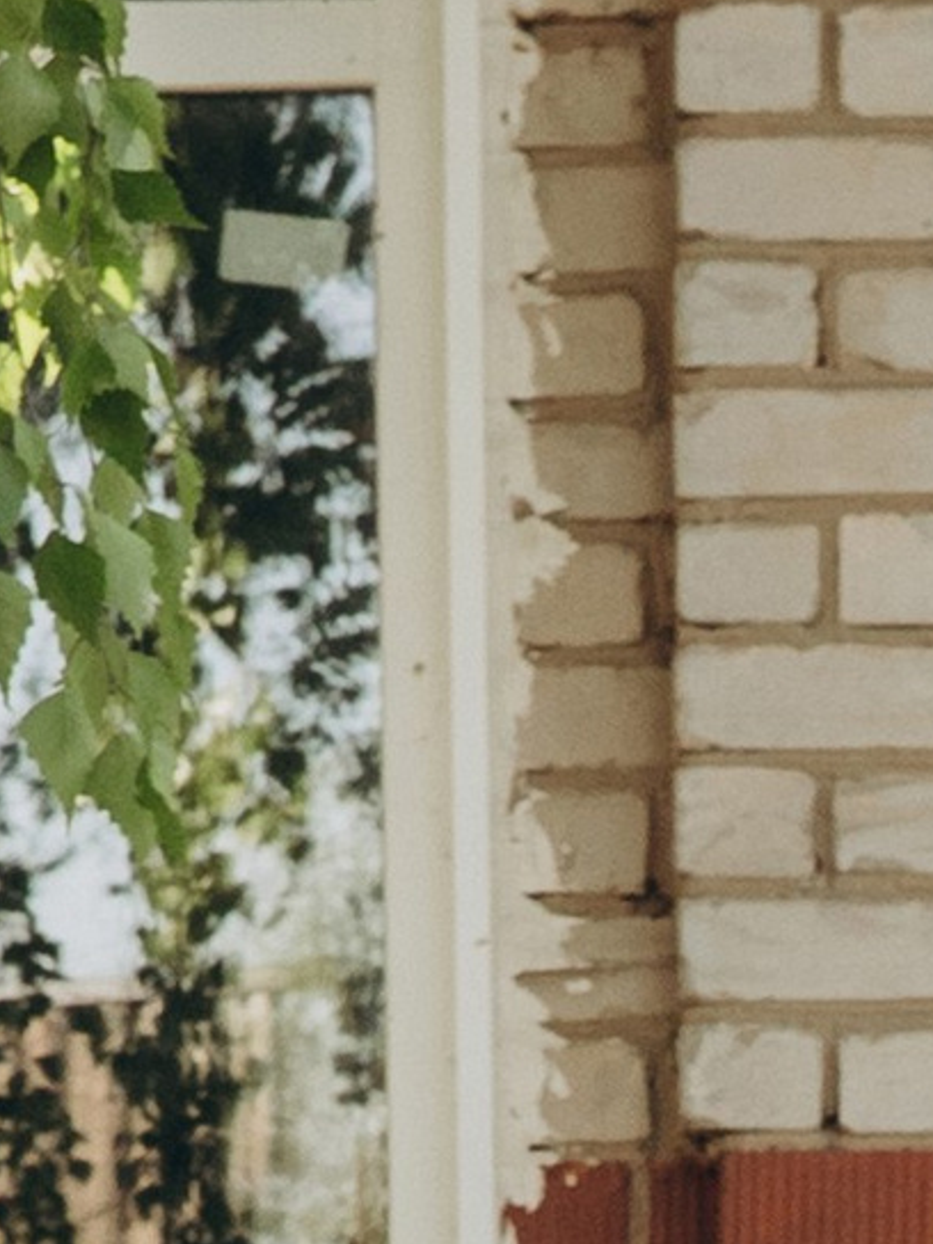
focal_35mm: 285
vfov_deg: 6.4
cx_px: 908
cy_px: 3630
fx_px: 10242
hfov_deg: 5.2
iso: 500
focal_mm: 28
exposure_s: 1/250
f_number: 6.3
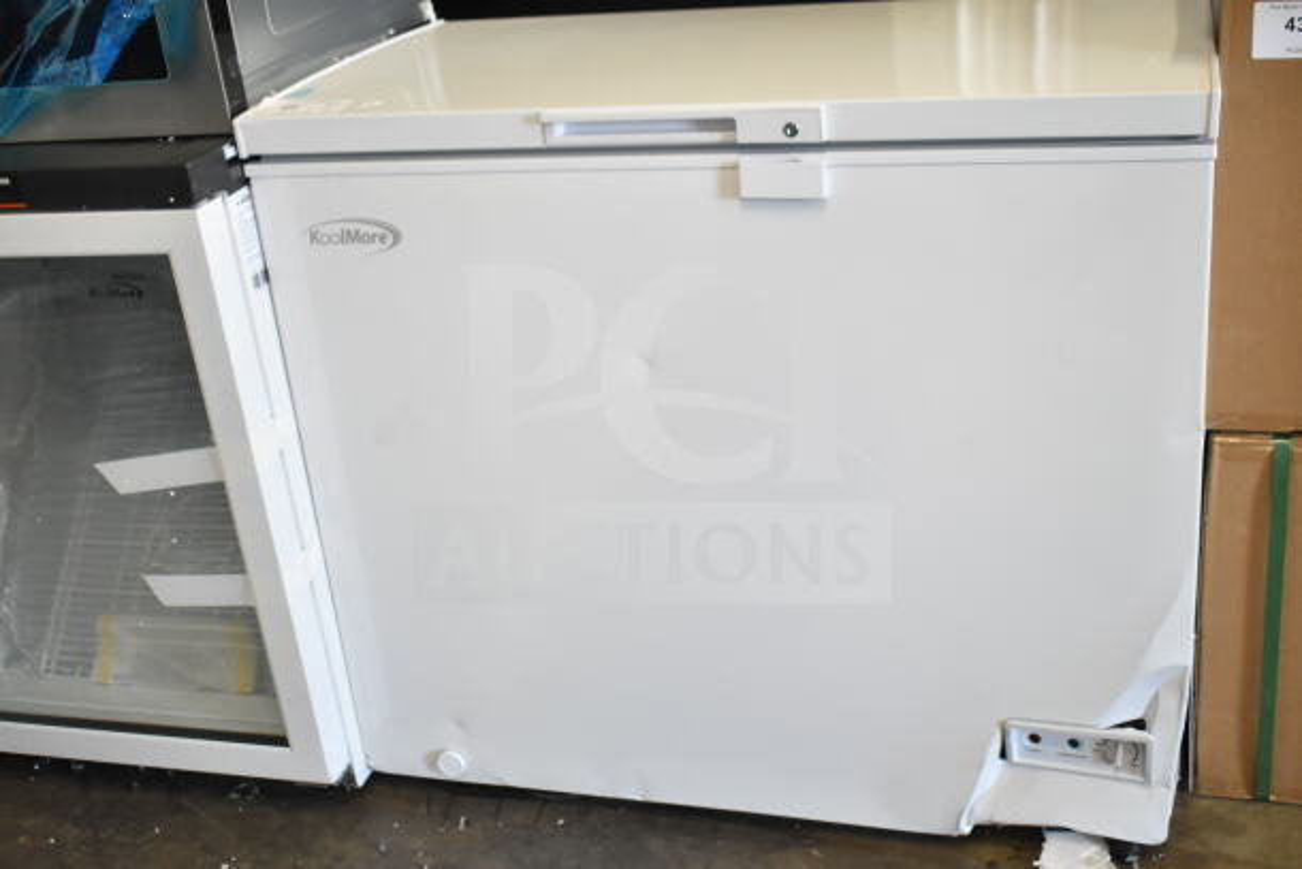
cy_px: 434
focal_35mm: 45
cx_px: 651
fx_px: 1628
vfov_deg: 29.9
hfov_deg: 43.6
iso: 1600
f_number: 4.2
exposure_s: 1/60
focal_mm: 30
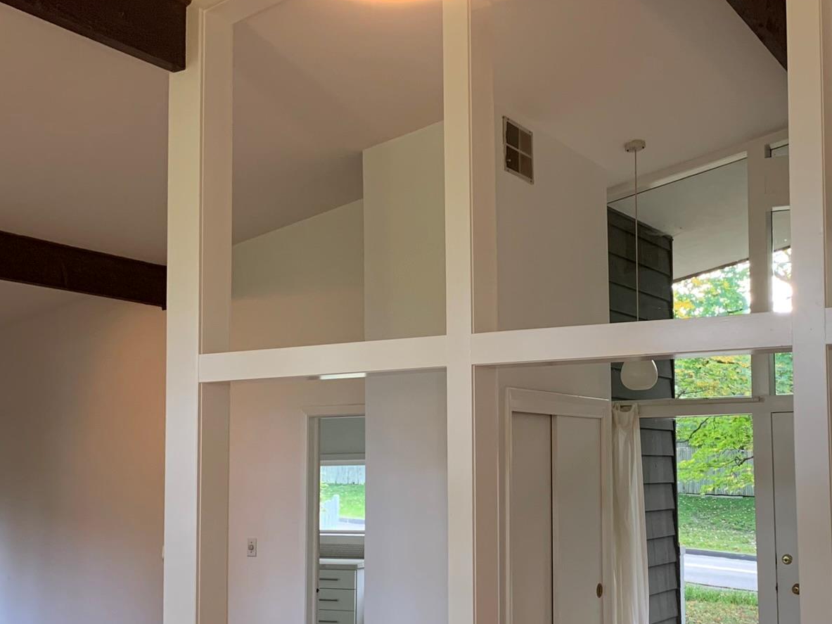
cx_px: 562
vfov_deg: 32.0
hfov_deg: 41.5
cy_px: 407
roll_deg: -1.2
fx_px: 1081
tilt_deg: +3.8
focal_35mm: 45
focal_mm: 4.25
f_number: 1.8
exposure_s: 1/60
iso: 125
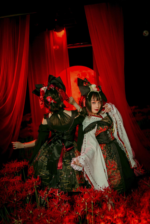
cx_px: 75
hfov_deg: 37.9
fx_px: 219
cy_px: 112
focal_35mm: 35
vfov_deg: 54.4
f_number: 2.5
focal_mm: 35
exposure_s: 1/200
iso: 640
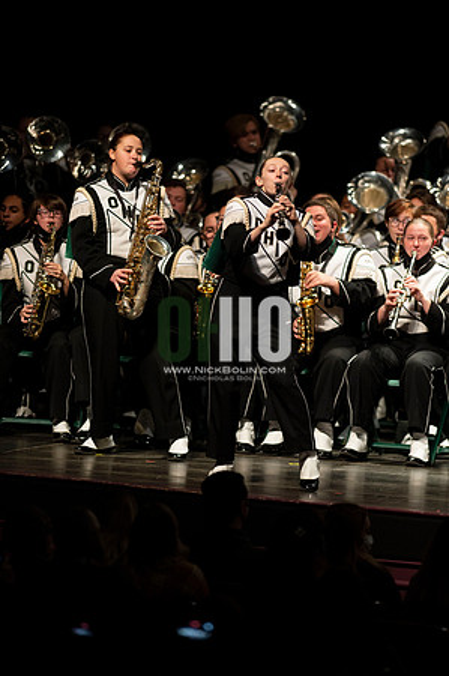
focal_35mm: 300
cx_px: 224
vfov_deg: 6.9
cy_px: 338
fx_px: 5625
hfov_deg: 4.6
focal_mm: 300
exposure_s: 1/500
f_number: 2.8
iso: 3200
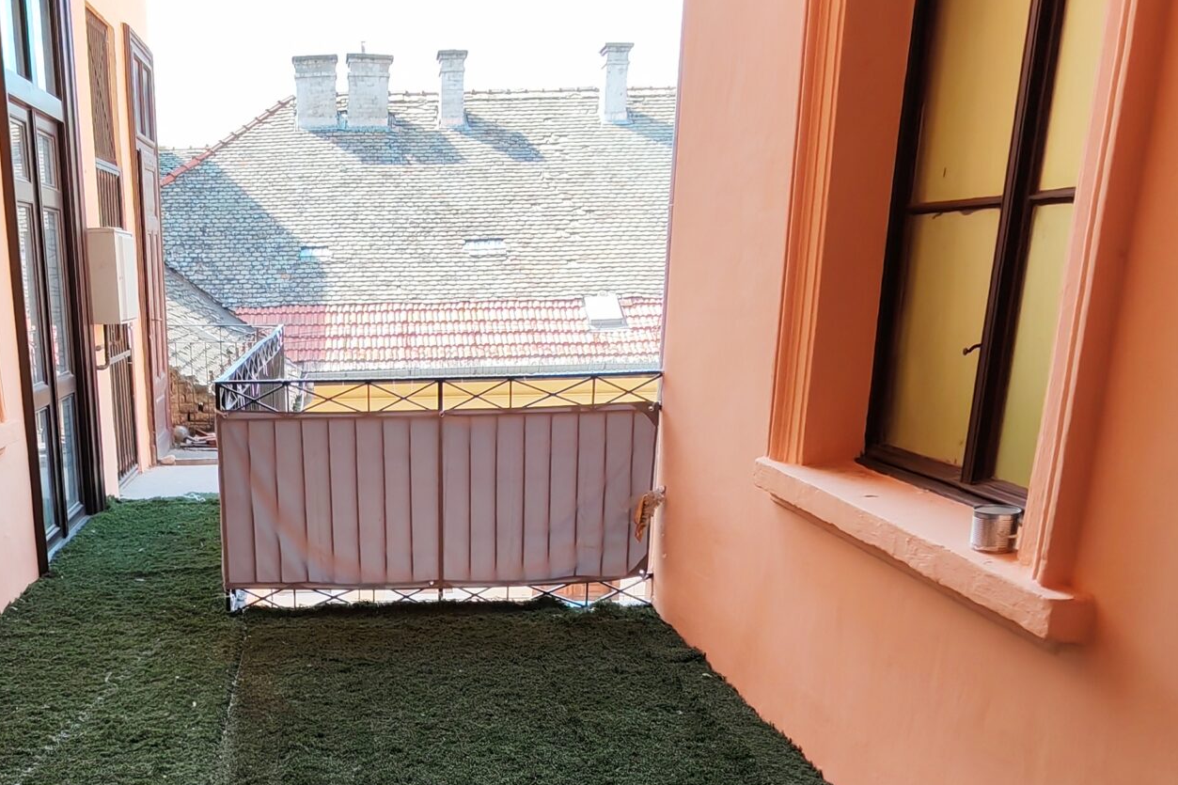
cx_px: 311
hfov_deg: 53.6
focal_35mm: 34
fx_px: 1112
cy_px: 583
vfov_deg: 38.0
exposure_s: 1/220
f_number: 2.2
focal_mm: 1.96
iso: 50
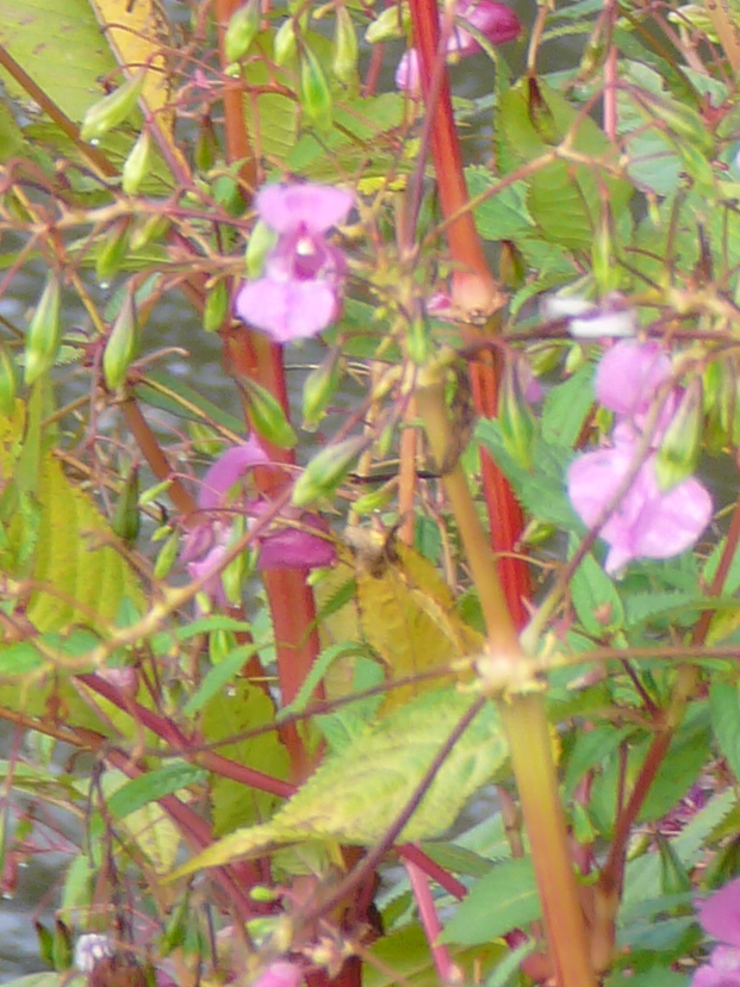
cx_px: 863
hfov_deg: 3.0
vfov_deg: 4.0
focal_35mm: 498
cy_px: -519
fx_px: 14195
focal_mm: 23.9
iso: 80
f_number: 4
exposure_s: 1/100
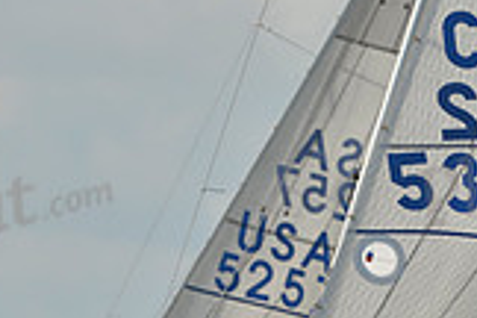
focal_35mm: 1217
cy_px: 346
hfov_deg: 1.7
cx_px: 268
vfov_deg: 1.1
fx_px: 16124
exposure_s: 1/1000
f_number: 8
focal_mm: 340
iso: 200
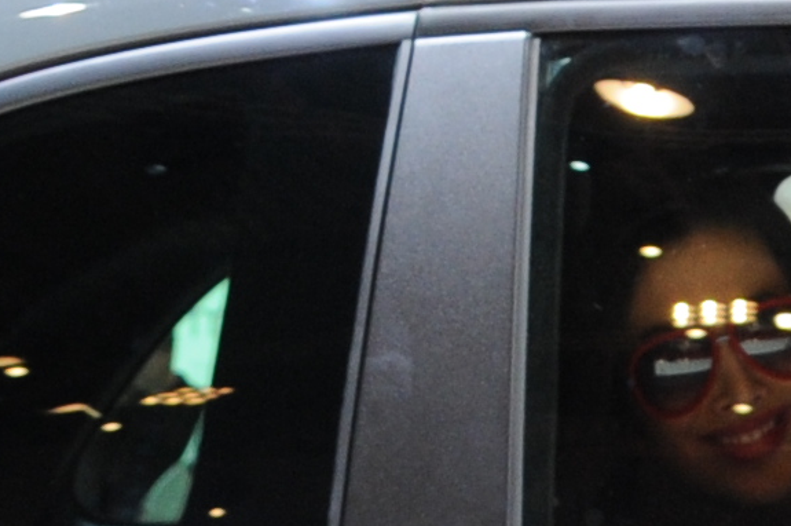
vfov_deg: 5.5
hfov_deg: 8.2
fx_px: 5399
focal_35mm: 246
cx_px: 1237
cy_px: 884
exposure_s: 1/125
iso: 400
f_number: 5.6
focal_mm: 22
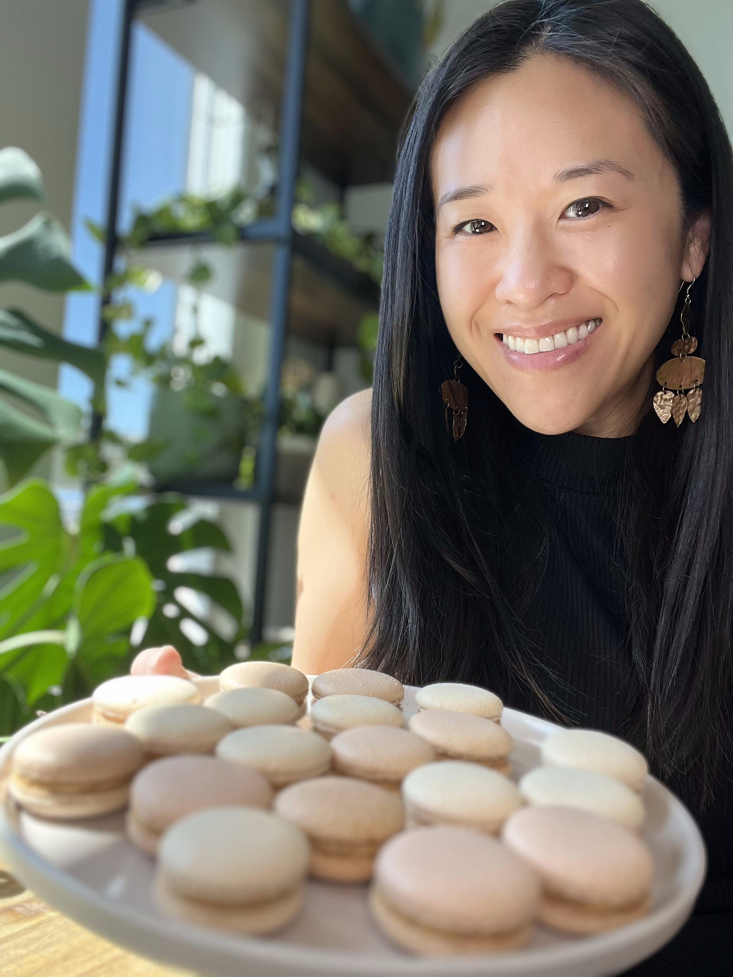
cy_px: 488
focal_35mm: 30
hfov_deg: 46.8
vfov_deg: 60.0
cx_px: 366
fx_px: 847
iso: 32
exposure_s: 1/121
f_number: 2.2
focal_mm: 2.71
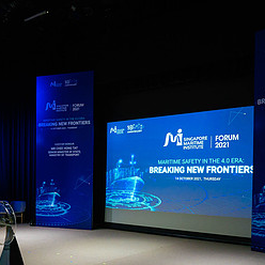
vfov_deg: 39.0
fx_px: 364
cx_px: 90
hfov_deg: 39.6
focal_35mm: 42
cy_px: 198
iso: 1000
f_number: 1.8
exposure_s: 1/160
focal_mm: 10
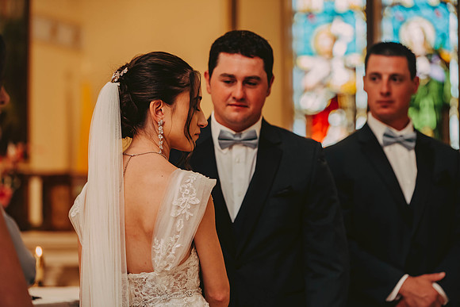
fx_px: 1559
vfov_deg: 11.2
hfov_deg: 16.8
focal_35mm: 122
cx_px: 230
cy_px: 154
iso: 800
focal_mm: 122
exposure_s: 1/80
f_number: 2.8
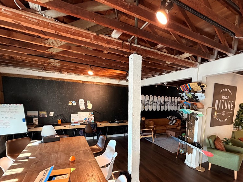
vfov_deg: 67.0
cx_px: 145
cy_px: 120
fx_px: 133
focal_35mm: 19
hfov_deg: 83.7
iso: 320
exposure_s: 1/71
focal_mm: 2.22
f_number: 2.2
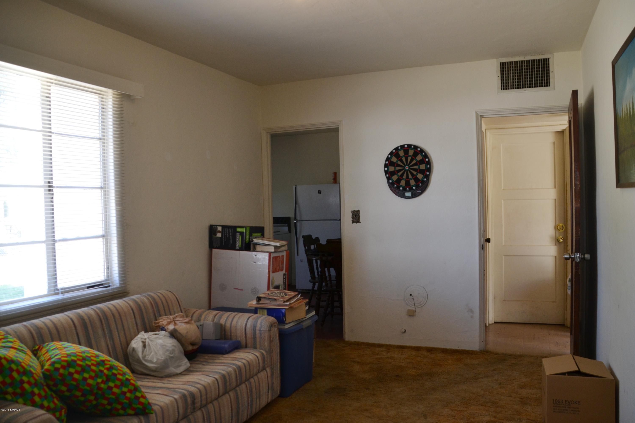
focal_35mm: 30
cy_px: 212
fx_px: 529
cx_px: 318
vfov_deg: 43.6
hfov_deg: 61.9
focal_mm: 20
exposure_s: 1/100
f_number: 5
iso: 400
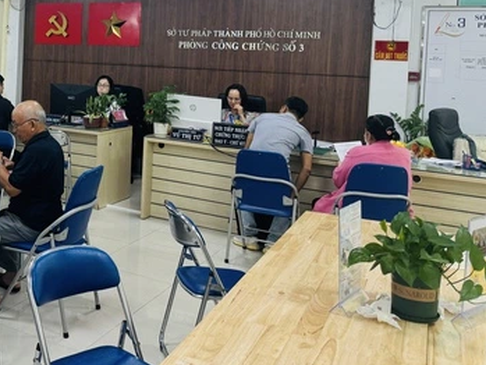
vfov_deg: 31.9
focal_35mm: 44
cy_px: 67
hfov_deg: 39.6
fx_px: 618
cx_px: 42
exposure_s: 1/121
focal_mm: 6.76
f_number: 1.78
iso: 160
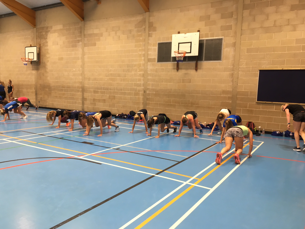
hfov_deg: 61.7
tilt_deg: -5.6
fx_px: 256
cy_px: 114
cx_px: 152
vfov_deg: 48.2
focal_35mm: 29
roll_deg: -2.1
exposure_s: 1/33
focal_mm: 4.15
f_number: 2.2
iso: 64
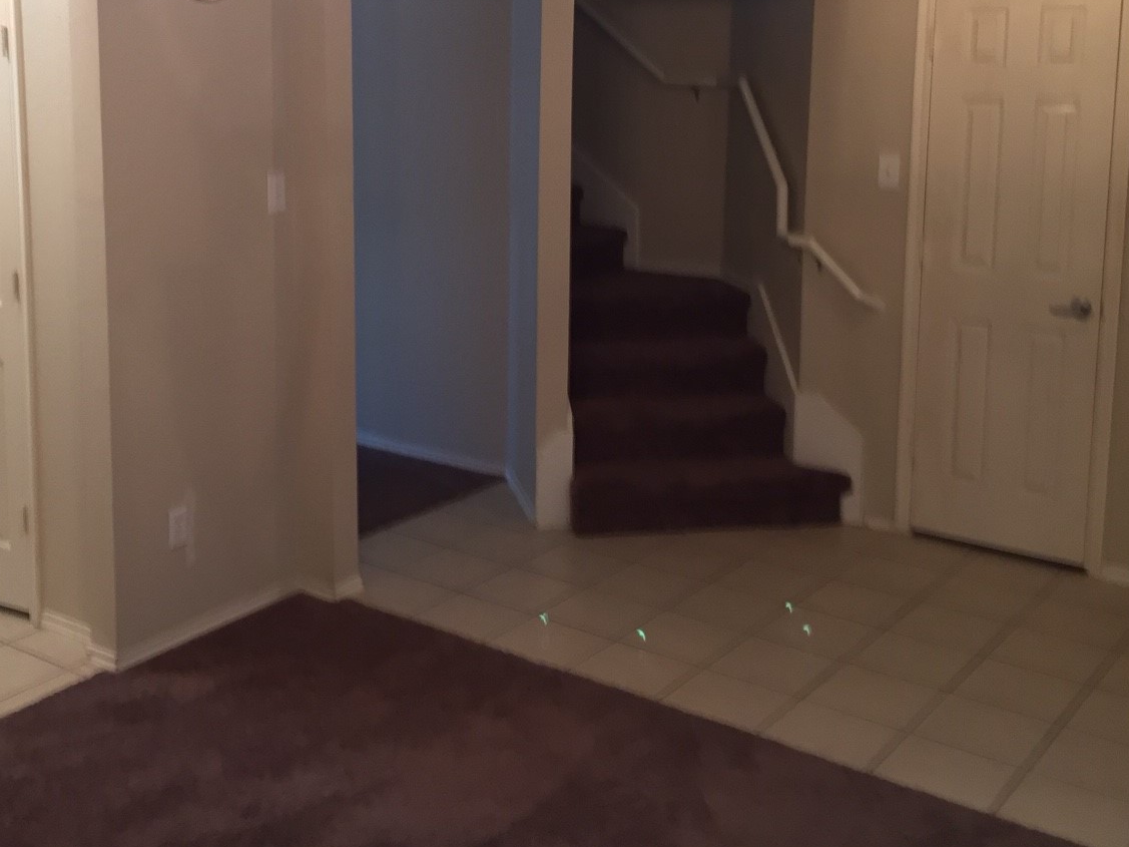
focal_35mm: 42
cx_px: 449
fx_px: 1370
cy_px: 240
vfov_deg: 33.8
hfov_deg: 44.6
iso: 160
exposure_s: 1/30
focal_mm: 4.15
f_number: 2.2
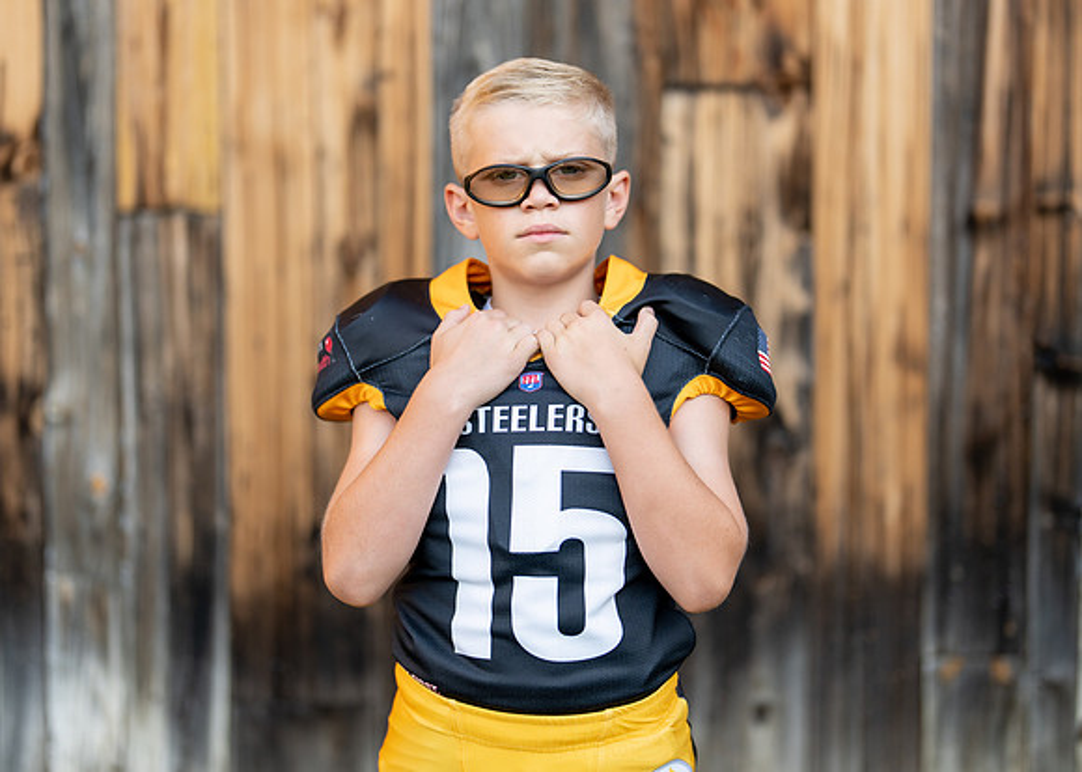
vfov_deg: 23.3
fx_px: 1871
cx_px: 535
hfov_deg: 32.3
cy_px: 331
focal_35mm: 61
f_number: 1.2
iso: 100
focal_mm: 50
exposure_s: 1/2000
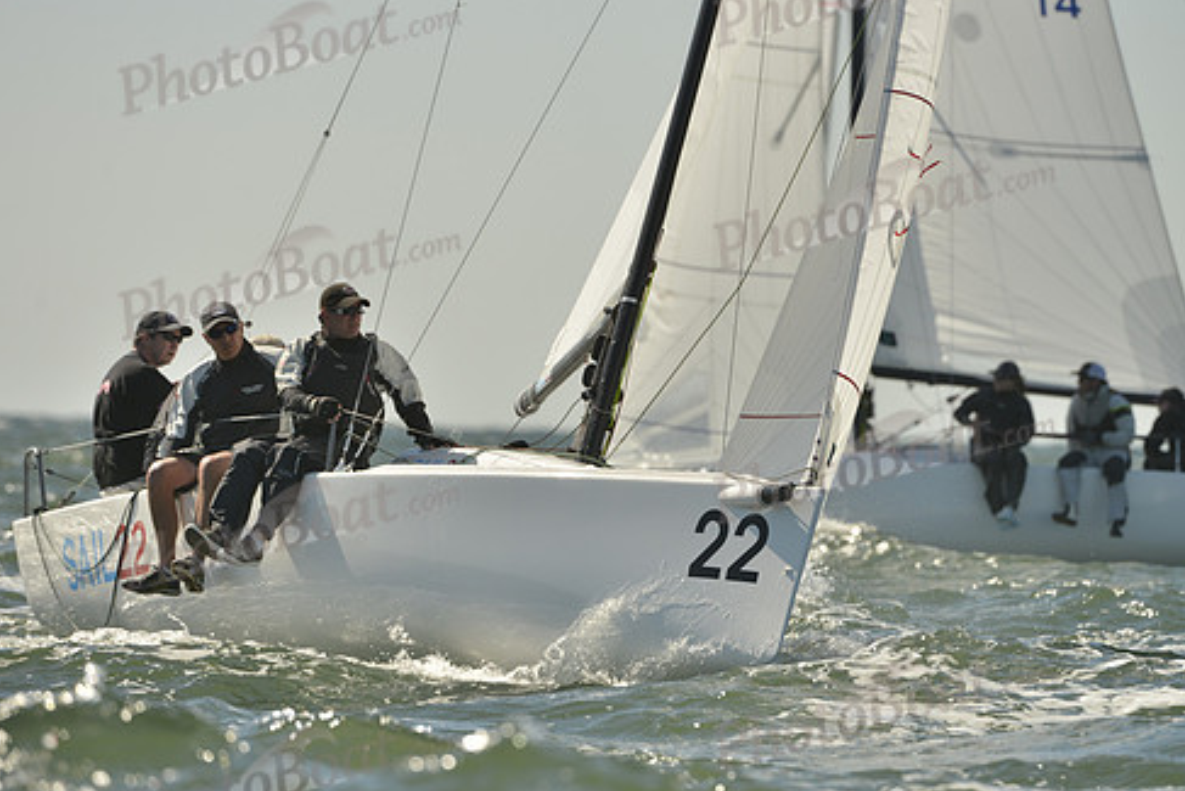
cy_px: 369
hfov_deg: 4.3
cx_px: 589
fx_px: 15672
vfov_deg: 2.9
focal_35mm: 476
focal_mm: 400
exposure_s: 1/1600
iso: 280
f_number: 7.1
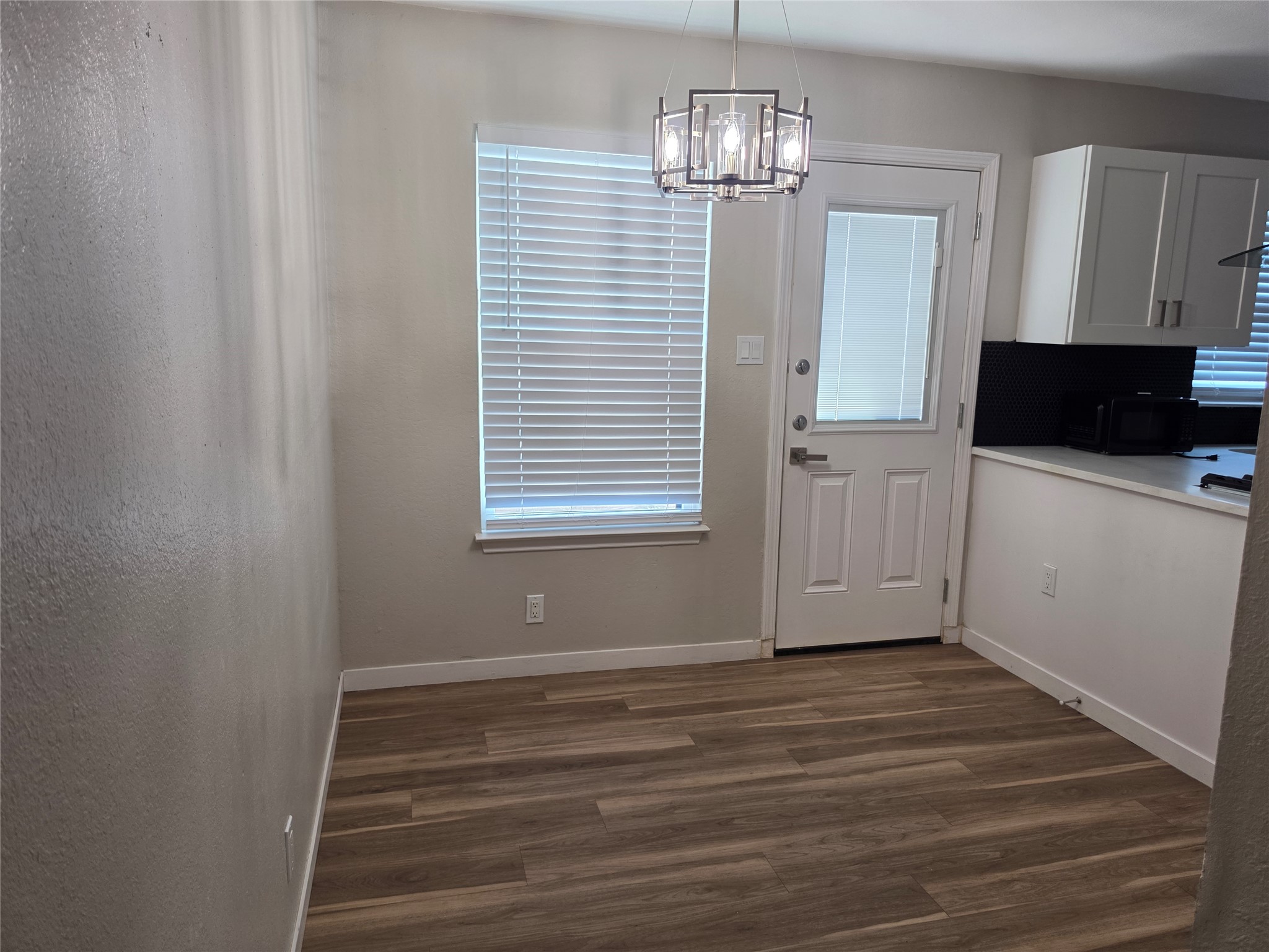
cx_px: 634
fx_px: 843
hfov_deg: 73.9
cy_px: 476
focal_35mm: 23
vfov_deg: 58.9
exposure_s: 1/120
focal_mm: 6.5
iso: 100
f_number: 1.4
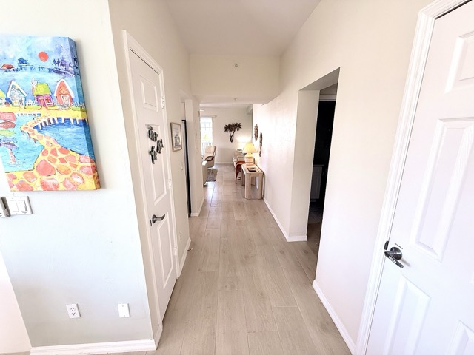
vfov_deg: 85.7
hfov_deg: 102.1
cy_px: 178
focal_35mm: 14
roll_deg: +0.1
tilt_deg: -13.2
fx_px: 192
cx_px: 237
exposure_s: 1/120
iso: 125
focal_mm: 2.22
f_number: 2.2
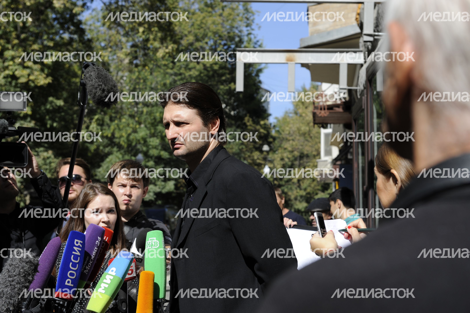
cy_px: 156
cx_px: 235
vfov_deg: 19.4
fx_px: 913
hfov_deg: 28.9
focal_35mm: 70
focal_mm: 70
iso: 250
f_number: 8
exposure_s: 1/640
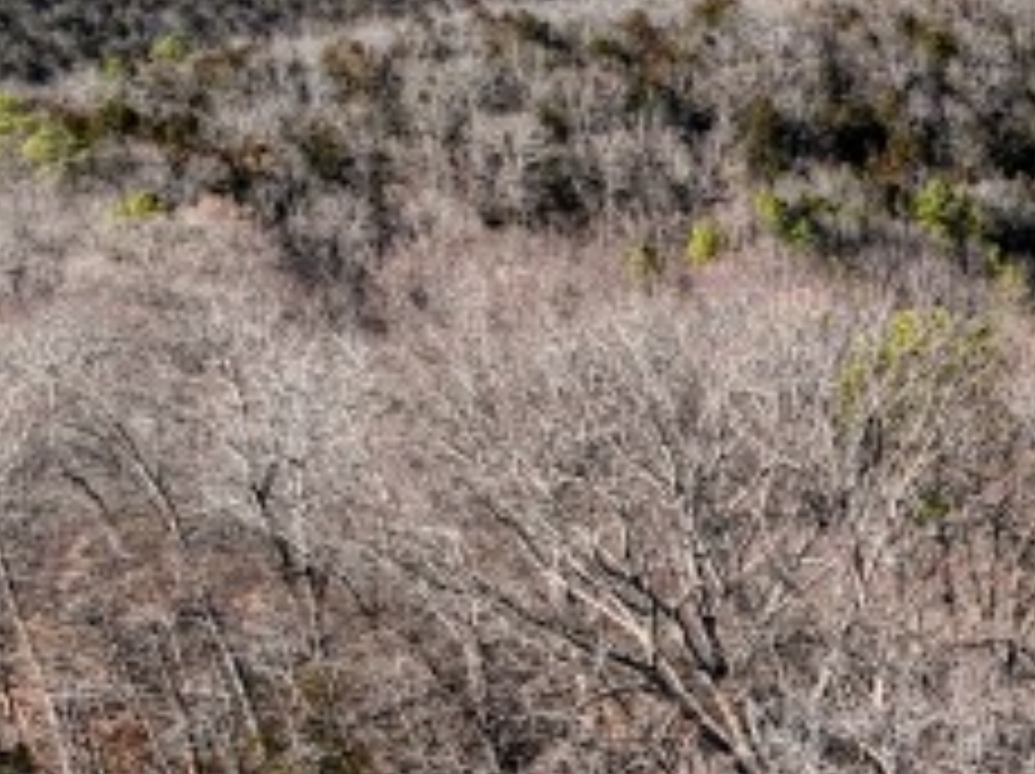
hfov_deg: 15.1
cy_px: 1019
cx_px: 2048
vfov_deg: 13.3
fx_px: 3196
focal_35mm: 107
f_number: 2.8
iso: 130
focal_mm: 12.3
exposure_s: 1/2000
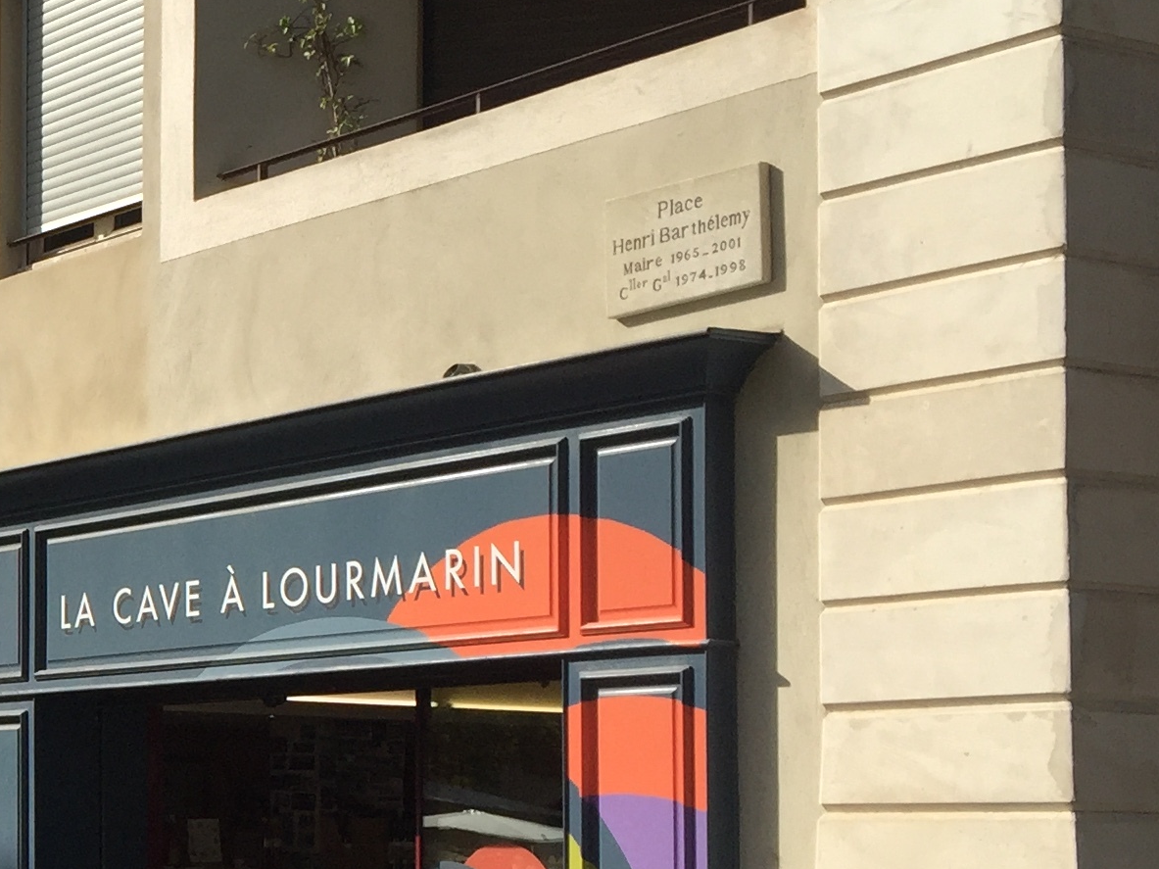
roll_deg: -1.2
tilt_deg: +3.1
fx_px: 2678
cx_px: -374
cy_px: 715
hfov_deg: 21.8
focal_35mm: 80
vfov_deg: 18.2
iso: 32
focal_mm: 4.15
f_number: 2.2
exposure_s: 1/2326
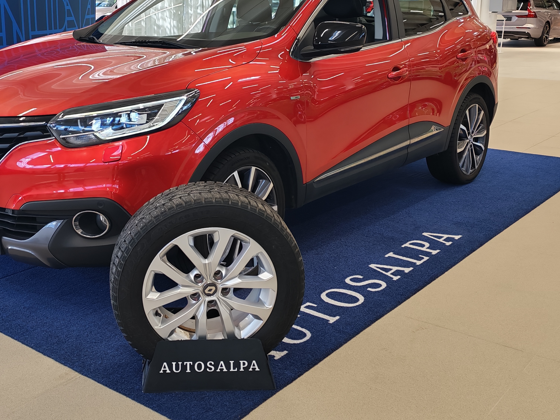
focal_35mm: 45
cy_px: 141
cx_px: 201
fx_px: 728
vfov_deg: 31.9
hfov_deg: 41.7
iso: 108
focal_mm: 6.12
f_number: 1.9
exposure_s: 1/100
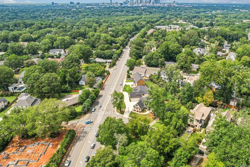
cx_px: 138
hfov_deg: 69.2
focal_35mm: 26
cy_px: 94
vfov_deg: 49.4
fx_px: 181
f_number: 2.8
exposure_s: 1/200
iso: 130
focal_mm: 8.4
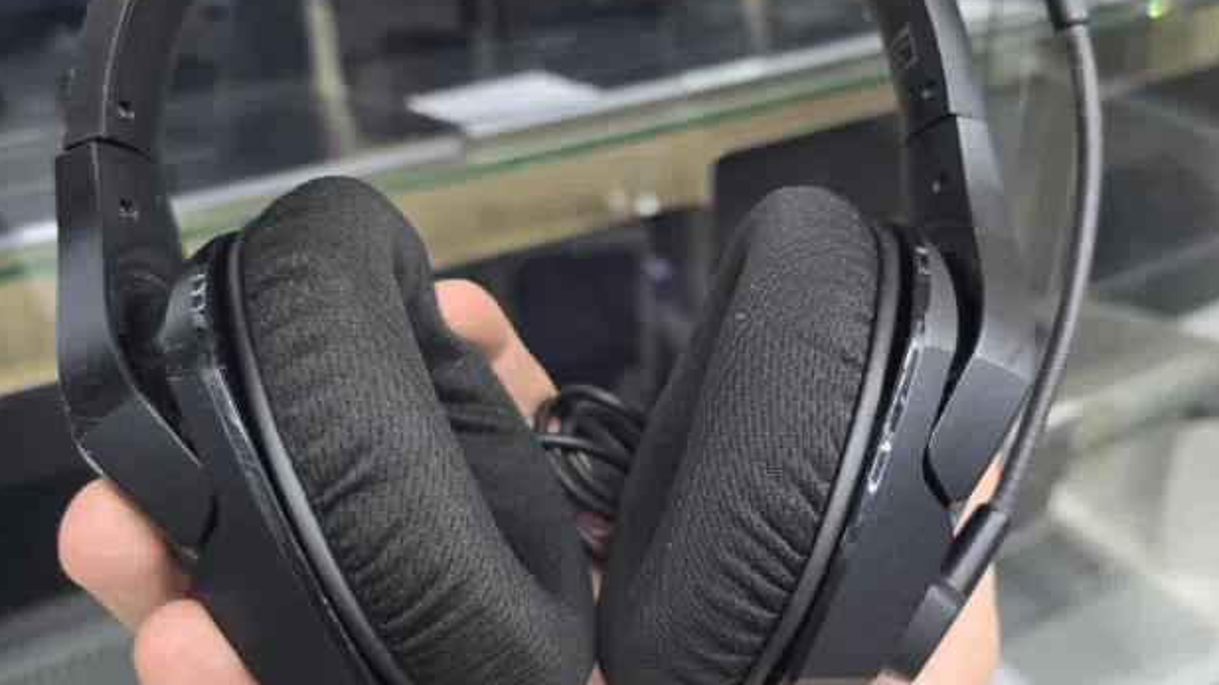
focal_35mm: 26
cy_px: 259
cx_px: 624
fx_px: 840
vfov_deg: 44.0
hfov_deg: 71.9
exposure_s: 1/101
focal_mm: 6.3
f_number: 1.7
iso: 250
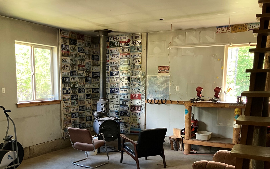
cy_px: 126
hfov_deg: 51.3
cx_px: 111
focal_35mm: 38
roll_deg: -0.4
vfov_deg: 32.9
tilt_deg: -7.7
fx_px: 280
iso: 250
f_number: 1.8
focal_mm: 3.99
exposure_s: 1/60
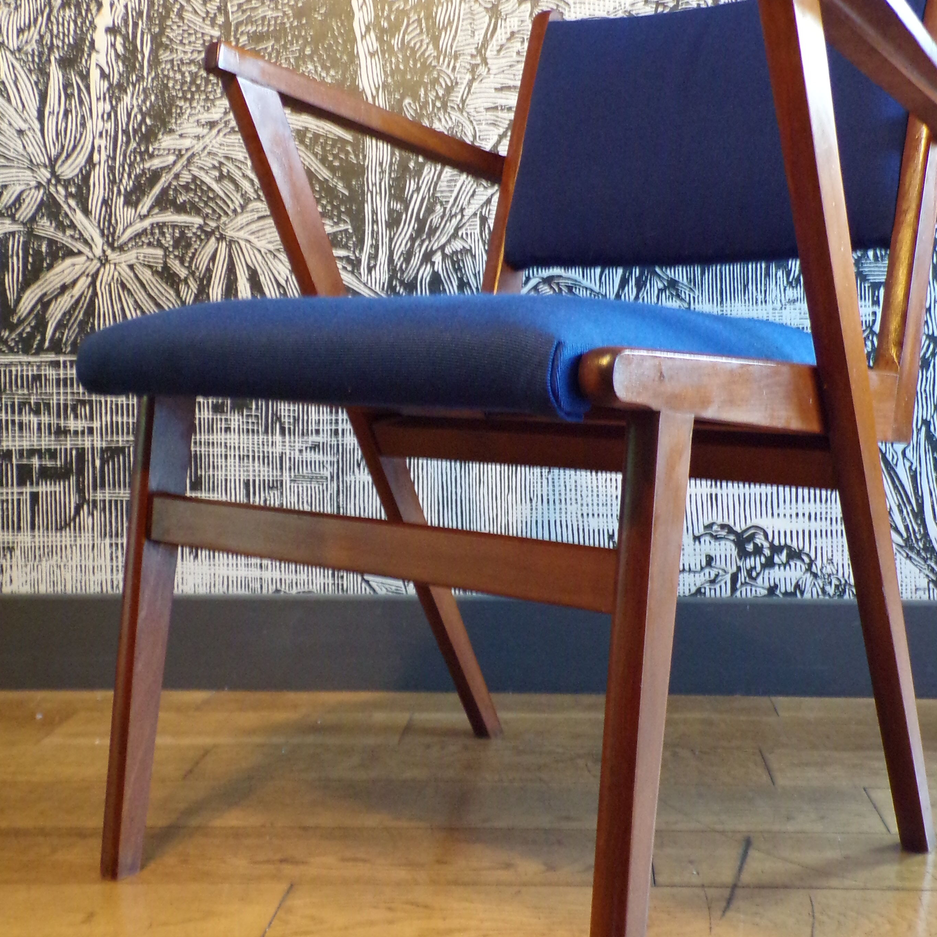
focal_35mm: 42
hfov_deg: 39.9
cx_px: 551
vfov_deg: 40.0
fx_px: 1286
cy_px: 435
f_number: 3.1
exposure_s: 1/17
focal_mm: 5
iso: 384
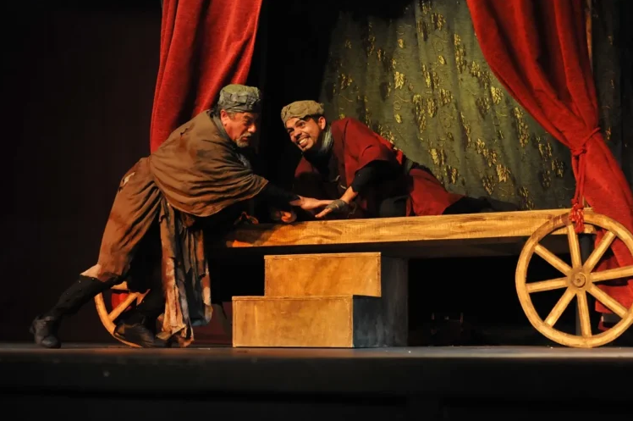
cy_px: 213
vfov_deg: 17.7
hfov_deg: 26.3
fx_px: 1352
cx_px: 315
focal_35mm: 77
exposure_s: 1/320
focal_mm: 50
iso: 1600
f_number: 2.2
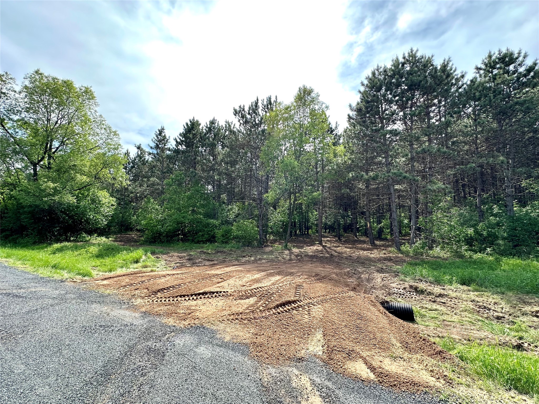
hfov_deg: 102.1
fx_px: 218
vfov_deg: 85.7
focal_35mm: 14
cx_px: 270
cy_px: 202
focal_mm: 2.22
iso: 40
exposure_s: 1/511
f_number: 2.2
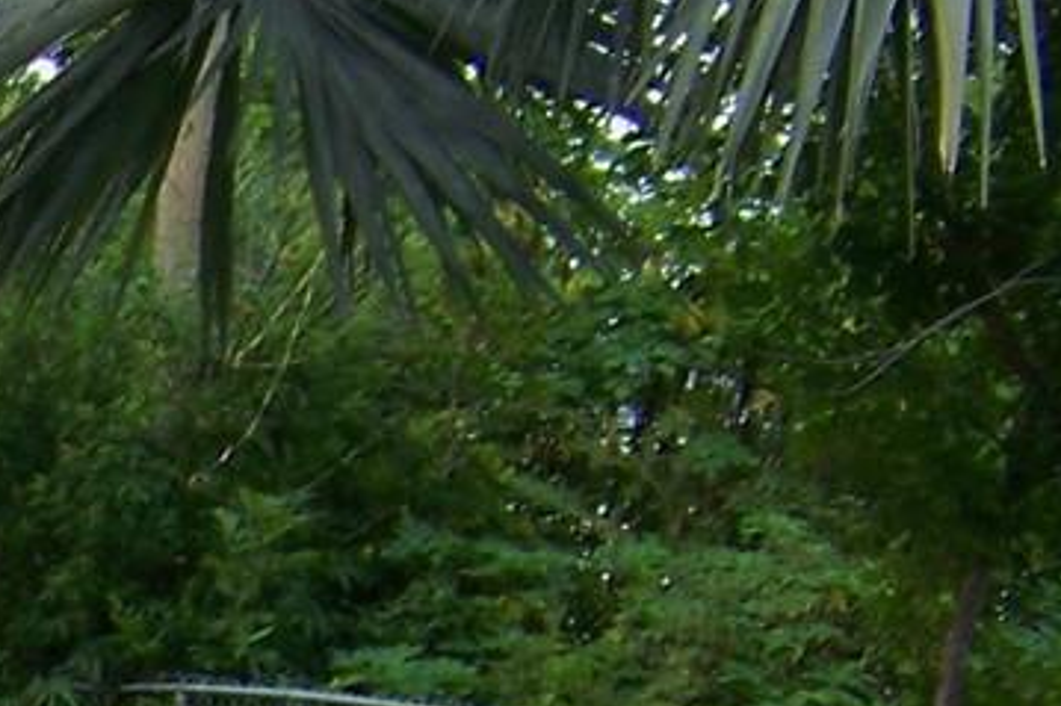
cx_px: -1108
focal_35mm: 167
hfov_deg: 11.1
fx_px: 4919
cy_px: 1663
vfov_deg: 7.7
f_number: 2.8
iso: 64
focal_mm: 5.85
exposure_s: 1/200
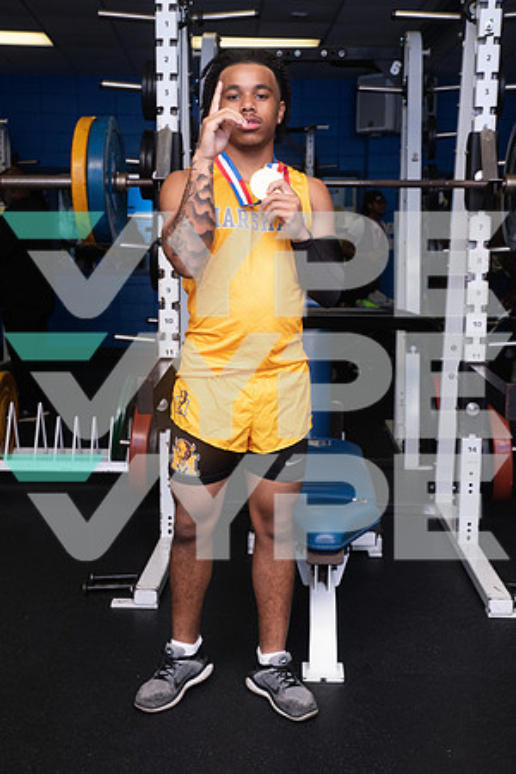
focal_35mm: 46
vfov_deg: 42.7
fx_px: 989
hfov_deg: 29.2
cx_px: 258
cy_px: 387
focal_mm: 46
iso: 500
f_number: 6.3
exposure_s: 1/400
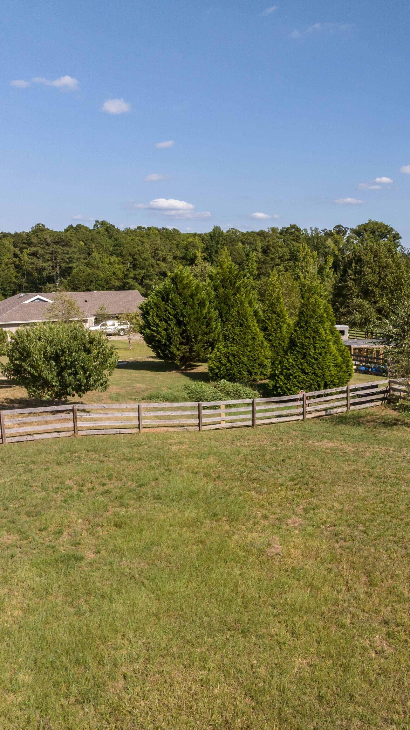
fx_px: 677
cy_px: 365
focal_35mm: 35
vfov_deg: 56.6
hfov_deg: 32.2
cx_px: 363
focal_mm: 12.29
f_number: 7.1
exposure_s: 1/120
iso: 400
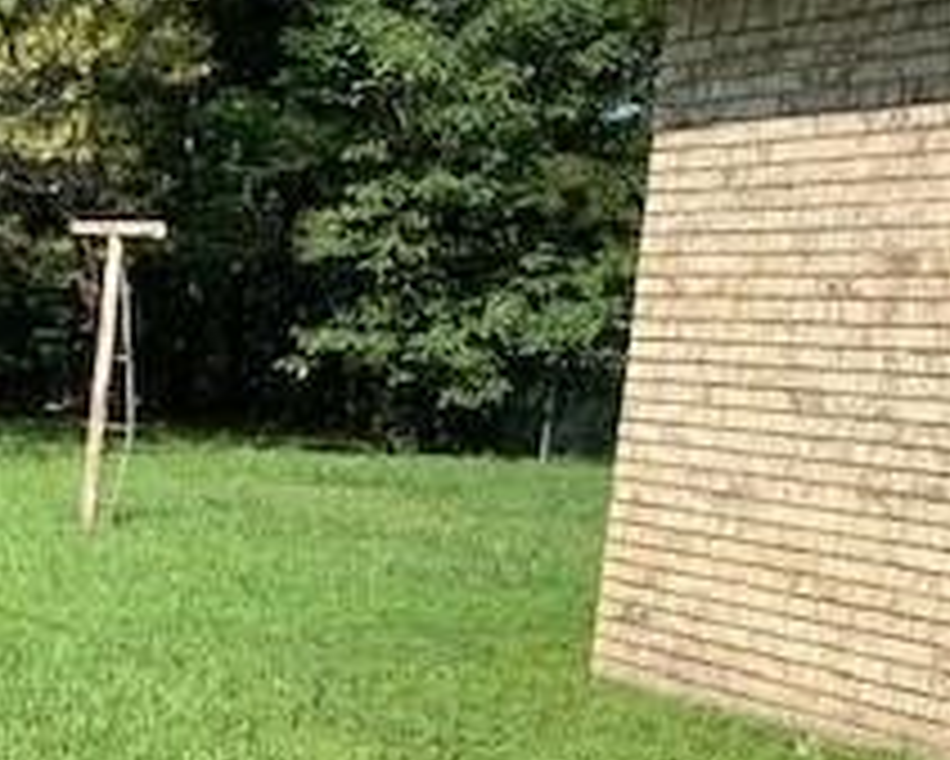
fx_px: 2166
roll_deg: -2.2
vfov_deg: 19.0
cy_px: 859
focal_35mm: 77
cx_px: 27
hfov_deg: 23.8
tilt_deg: -12.7
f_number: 1.8
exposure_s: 1/1838
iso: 32
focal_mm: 4.25
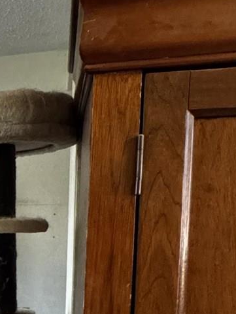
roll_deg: +0.5
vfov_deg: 28.3
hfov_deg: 16.6
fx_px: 609
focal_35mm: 67
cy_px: 255
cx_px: -238
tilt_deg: -3.7
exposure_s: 1/60
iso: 1000
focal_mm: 2.22
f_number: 2.2
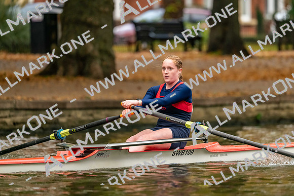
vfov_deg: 3.4
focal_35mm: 400
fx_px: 3267
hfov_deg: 5.2
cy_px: 98
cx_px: 147
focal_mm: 400
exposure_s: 1/2500
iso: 3600
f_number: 4.5
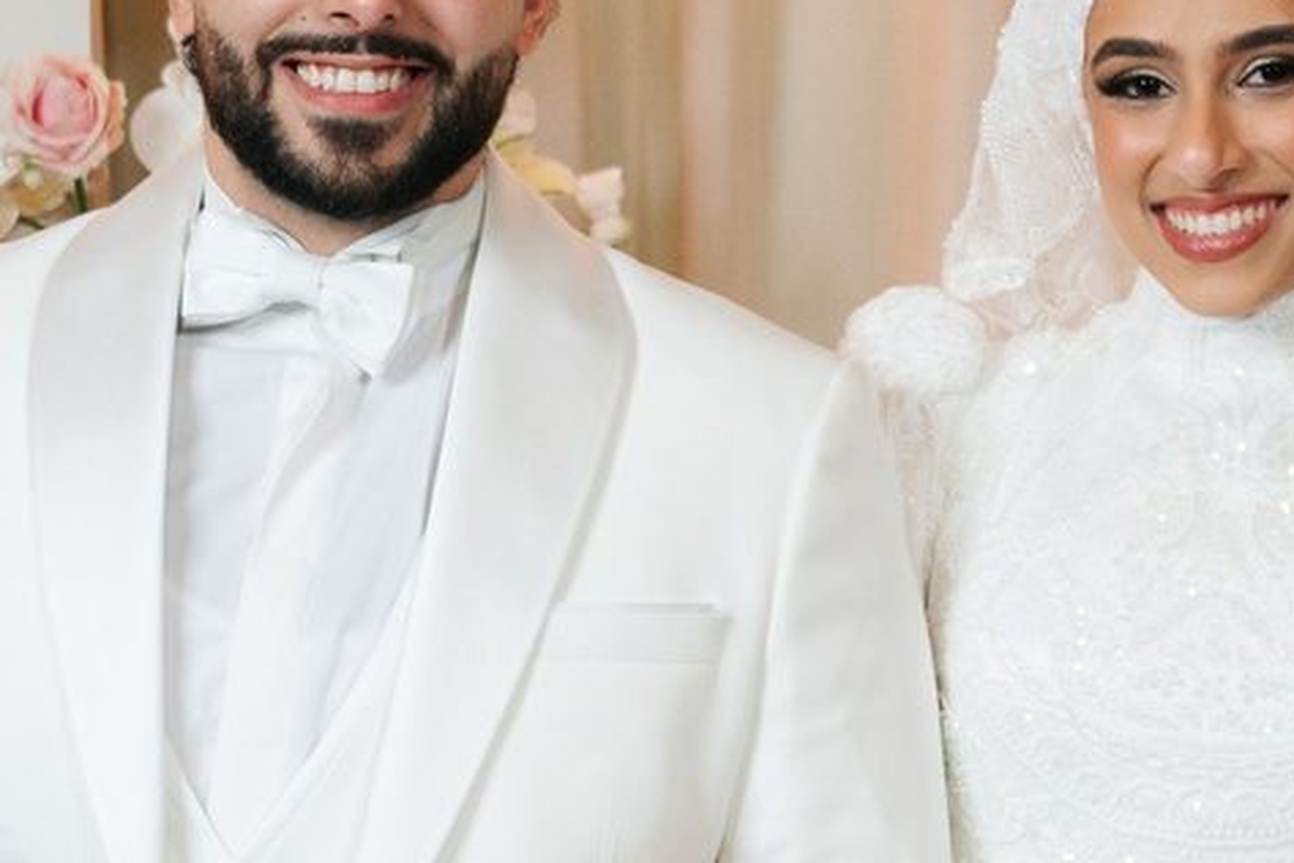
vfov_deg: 5.7
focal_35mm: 239
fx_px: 8590
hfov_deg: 8.6
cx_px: 967
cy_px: 1370
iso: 500
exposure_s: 1/200
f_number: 3.2
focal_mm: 42
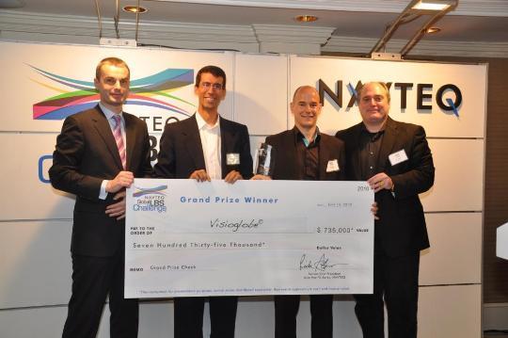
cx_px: 254
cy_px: 169
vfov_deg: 35.4
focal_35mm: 38
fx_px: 529
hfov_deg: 51.3
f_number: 7.1
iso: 500
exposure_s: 1/50
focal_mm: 25
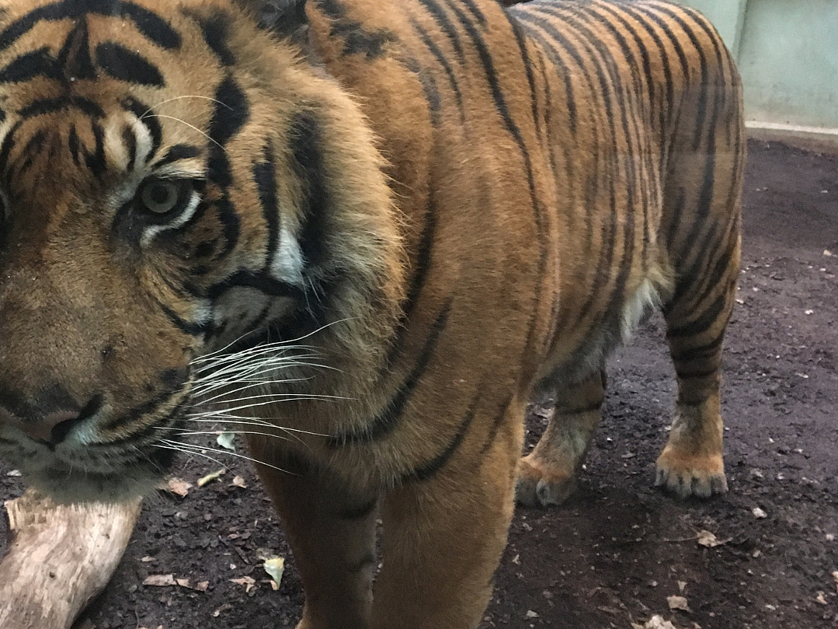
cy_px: 260
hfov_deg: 42.9
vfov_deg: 33.5
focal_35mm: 43
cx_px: 247
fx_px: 1041
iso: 250
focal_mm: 4.15
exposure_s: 1/17
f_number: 2.2
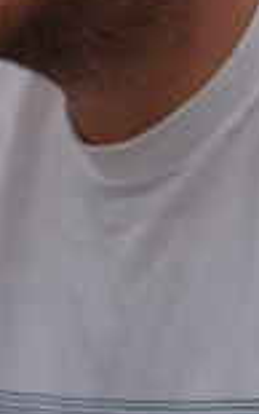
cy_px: -219
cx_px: 79
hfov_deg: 3.2
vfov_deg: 5.0
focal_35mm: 413
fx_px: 4660
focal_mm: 70
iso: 200
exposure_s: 1/250
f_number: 5.6
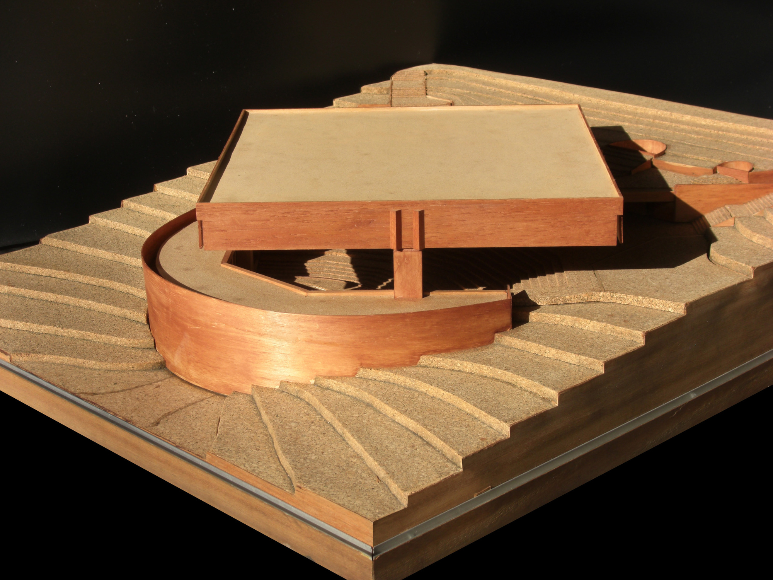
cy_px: 290
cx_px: 386
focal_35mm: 68
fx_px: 1518
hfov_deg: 28.6
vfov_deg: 21.6
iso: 80
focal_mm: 14.2
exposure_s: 1/400
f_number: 5.6
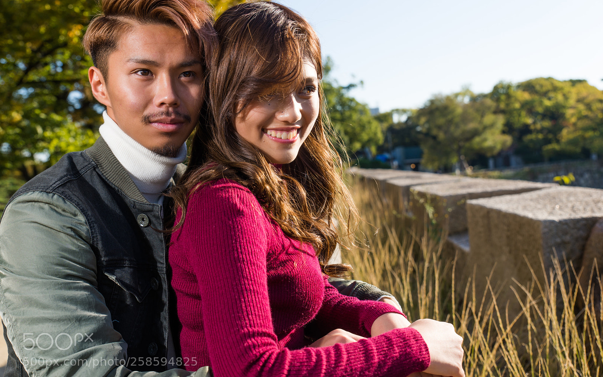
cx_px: 302
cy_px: 189
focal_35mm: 41
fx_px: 674
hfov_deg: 48.2
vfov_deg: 31.2
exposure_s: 1/400
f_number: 5.6
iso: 125
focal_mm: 40
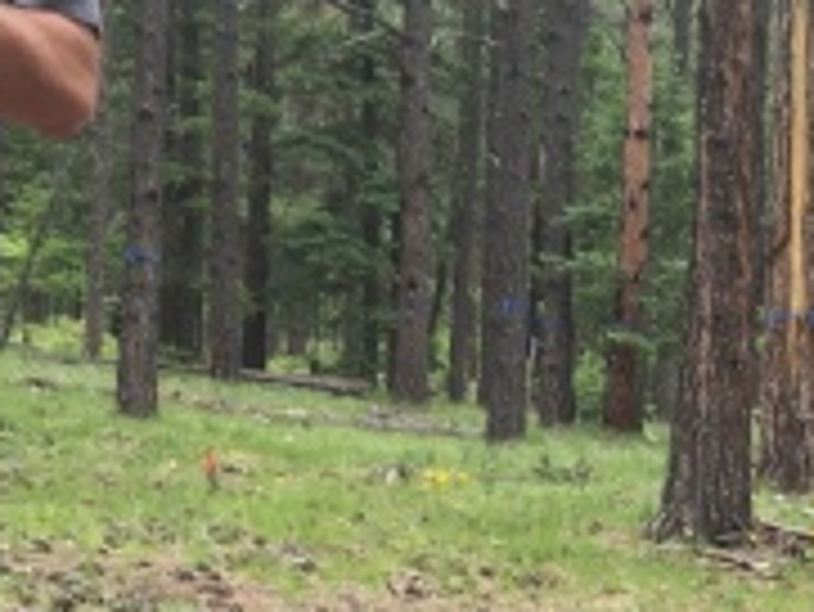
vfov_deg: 11.3
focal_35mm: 128
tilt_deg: +1.7
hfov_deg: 14.5
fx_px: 3012
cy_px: 770
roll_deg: -0.7
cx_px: 1160
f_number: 2.2
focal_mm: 4.15
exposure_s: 1/40
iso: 25
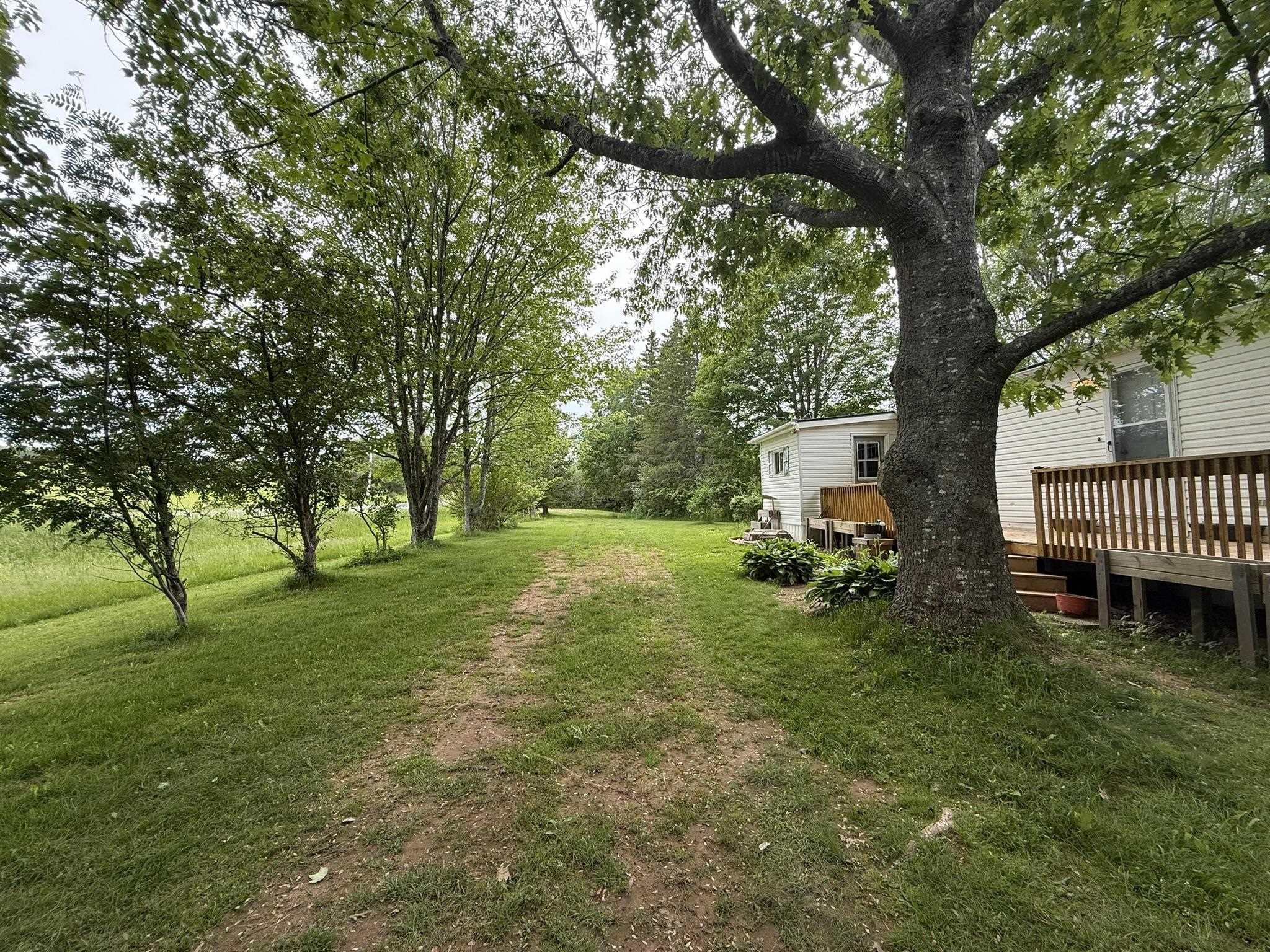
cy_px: 476
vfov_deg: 85.7
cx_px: 635
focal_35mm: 14
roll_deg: -0.6
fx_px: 514
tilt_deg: +2.8
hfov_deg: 102.1
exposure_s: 1/427
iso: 64
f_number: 2.2
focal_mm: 2.22
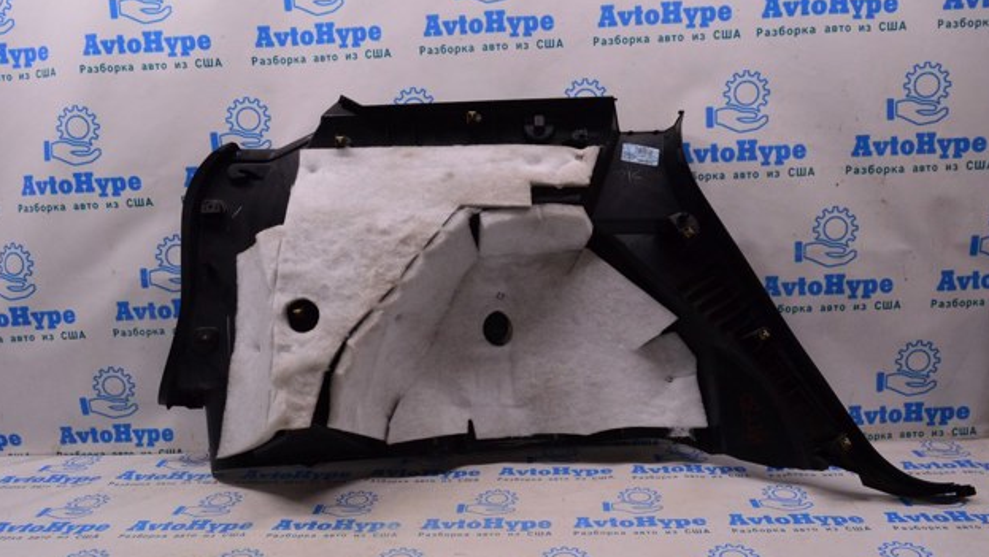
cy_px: 271
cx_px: 498
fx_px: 761
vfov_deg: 40.2
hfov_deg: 66.0
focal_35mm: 29
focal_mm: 18
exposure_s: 1/125
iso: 1600
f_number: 8
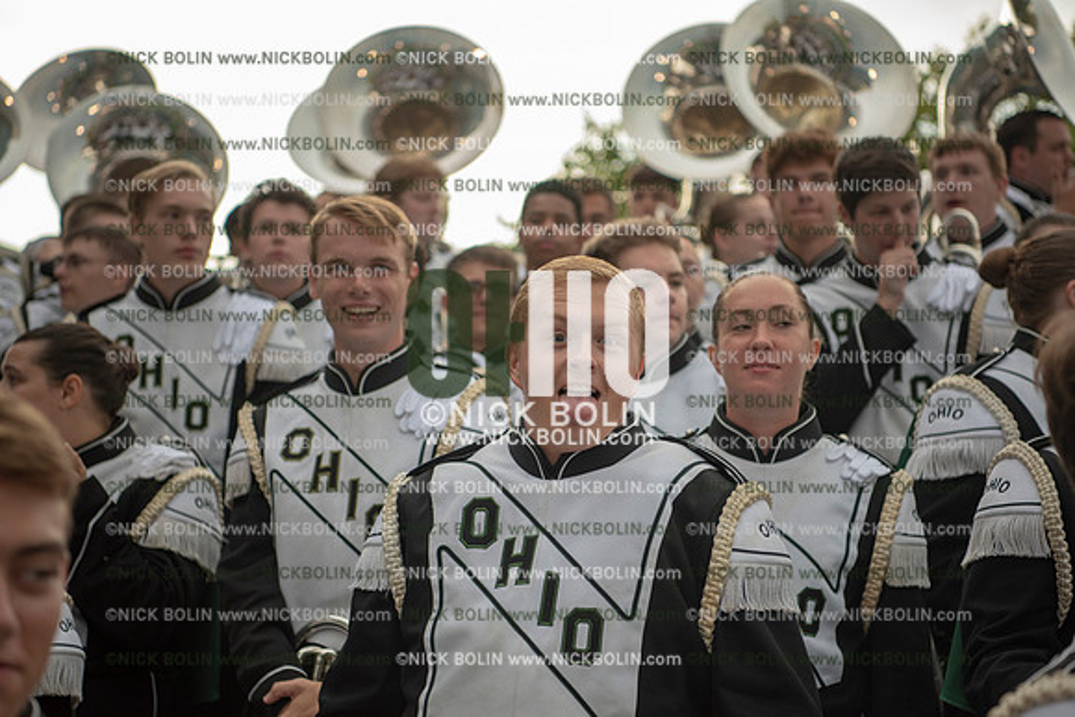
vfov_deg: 19.5
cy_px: 358
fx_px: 2091
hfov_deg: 28.8
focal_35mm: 70
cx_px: 538
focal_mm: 70
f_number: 3.2
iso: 800
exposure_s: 1/1000
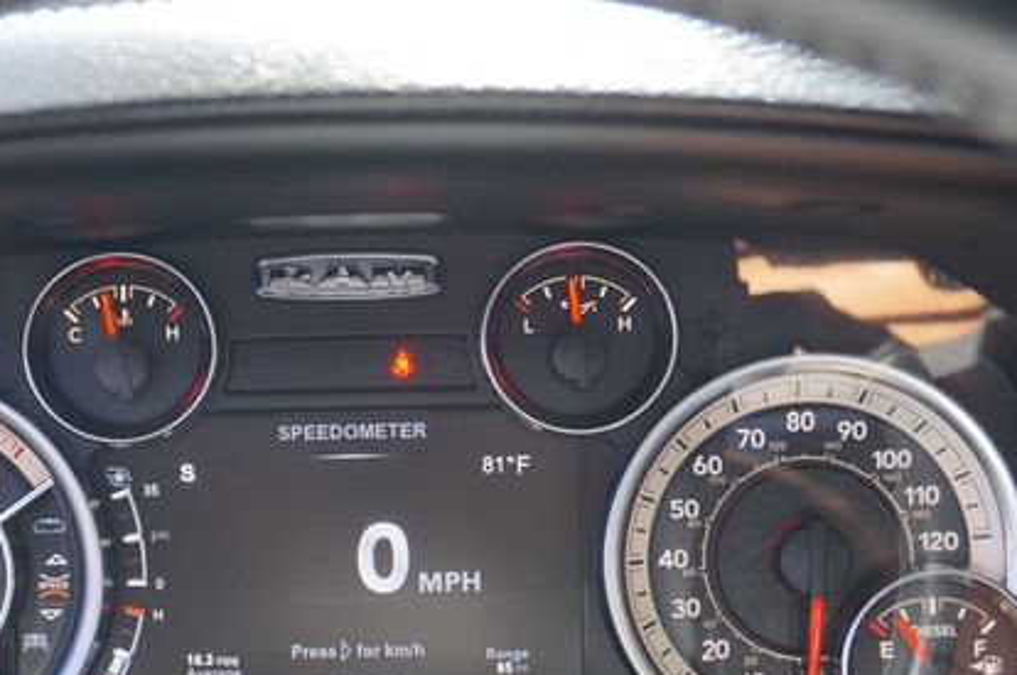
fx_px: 1834
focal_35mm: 65
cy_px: 484
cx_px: 329
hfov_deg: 30.7
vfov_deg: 20.7
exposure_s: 1/60
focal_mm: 28
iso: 320
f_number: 4.5
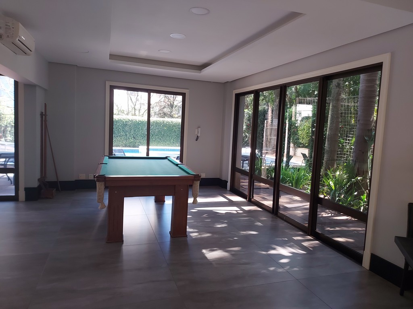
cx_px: 206
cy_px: 154
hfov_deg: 71.6
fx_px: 286
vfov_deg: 56.8
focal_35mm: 24
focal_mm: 5.23
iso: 200
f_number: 1.8
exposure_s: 1/60
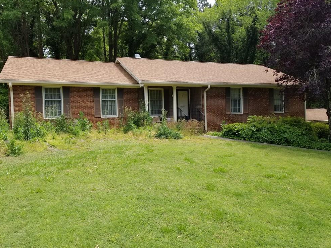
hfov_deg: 65.3
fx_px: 258
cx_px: 164
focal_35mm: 27
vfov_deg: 51.4
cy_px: 125
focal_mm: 4.25
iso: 50
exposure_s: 1/1328
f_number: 1.7
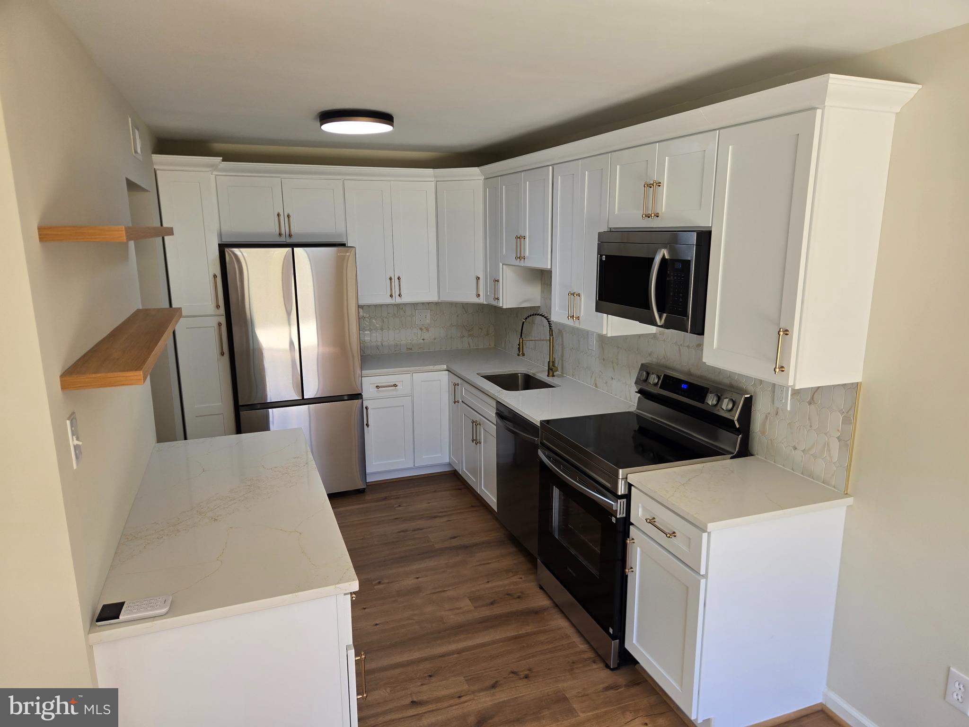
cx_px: 484
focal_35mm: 23
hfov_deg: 73.9
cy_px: 364
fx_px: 644
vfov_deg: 58.9
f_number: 1.8
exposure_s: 1/120
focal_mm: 5.4
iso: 40
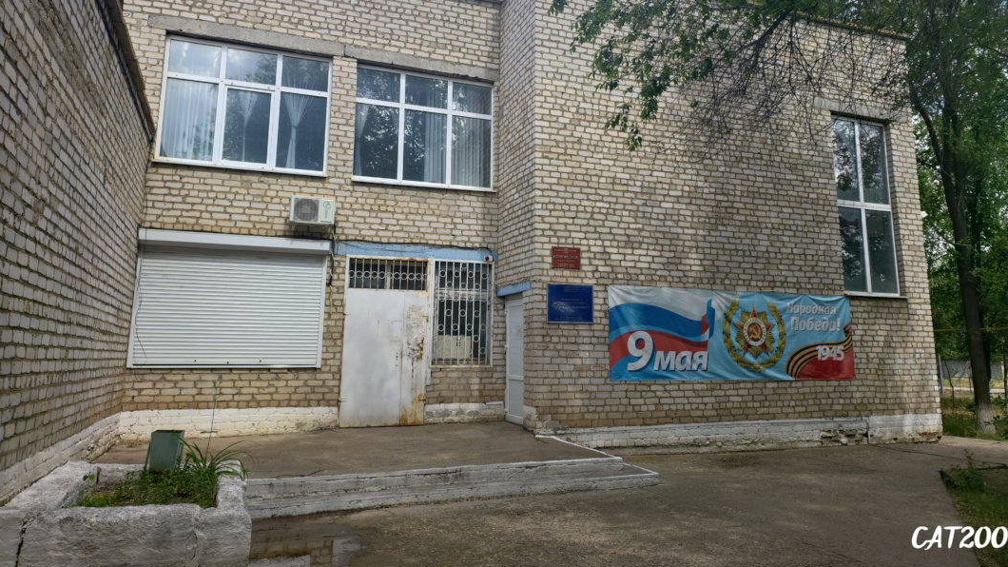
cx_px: 517
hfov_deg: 71.9
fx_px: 695
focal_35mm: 26
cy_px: 232
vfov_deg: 44.2
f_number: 1.57
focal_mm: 6.54
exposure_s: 1/2653
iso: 72
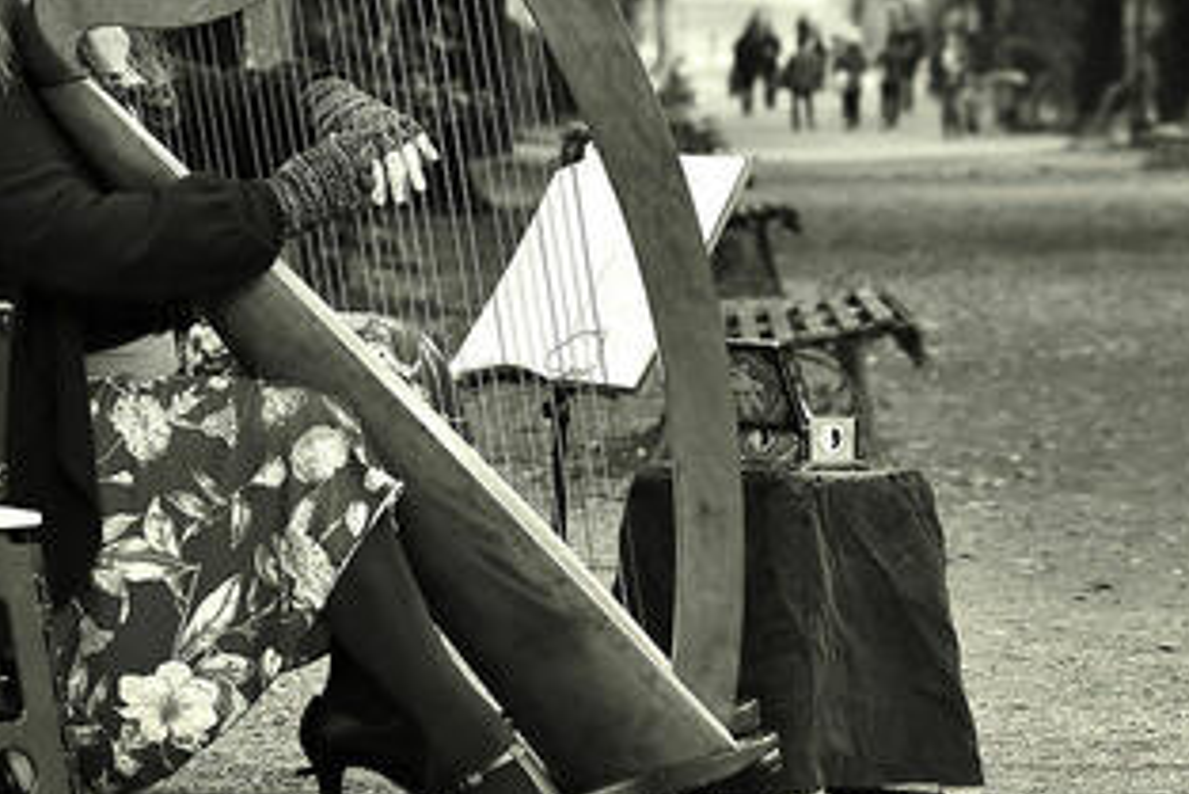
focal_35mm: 201
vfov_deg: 6.8
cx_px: 467
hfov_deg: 10.2
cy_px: 148
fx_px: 6641
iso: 800
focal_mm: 70
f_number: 4
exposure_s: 1/800
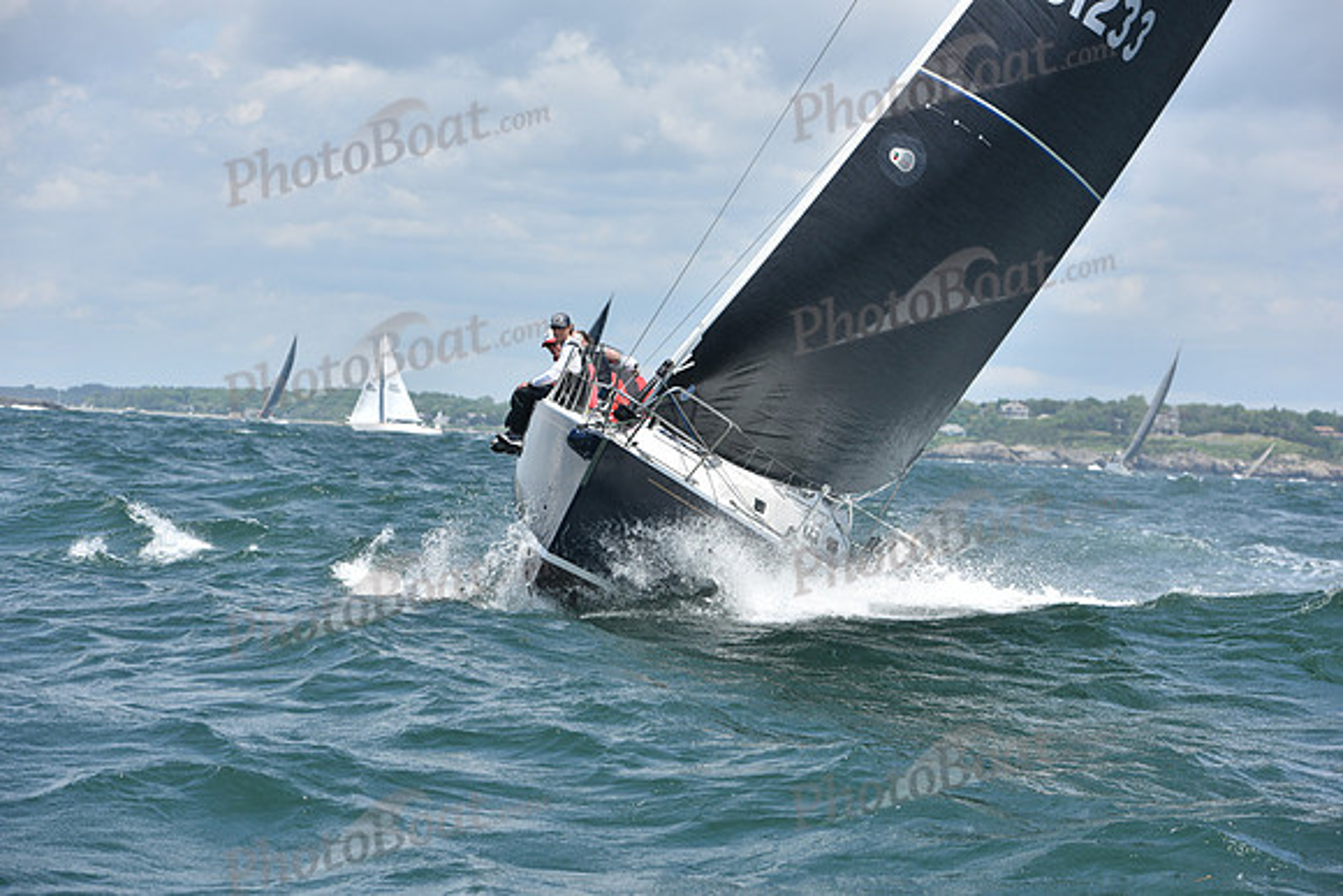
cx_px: 672
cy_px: 448
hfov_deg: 16.8
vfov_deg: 11.2
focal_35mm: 122
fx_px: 4552
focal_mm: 122
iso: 250
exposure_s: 1/1250
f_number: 6.3
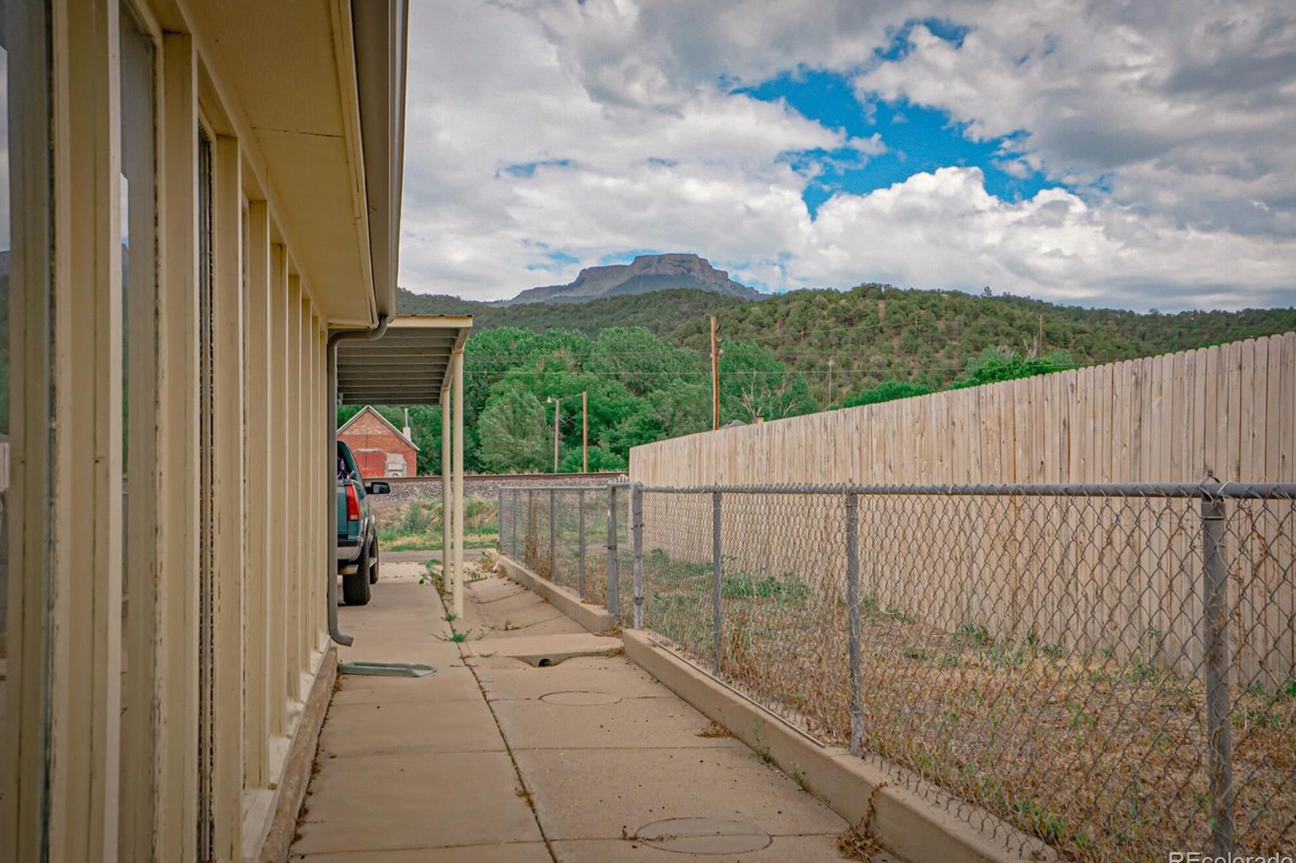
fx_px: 1295
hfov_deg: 53.1
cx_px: 637
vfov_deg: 36.8
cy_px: 435
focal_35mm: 36
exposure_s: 1/500
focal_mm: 35
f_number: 8
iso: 400
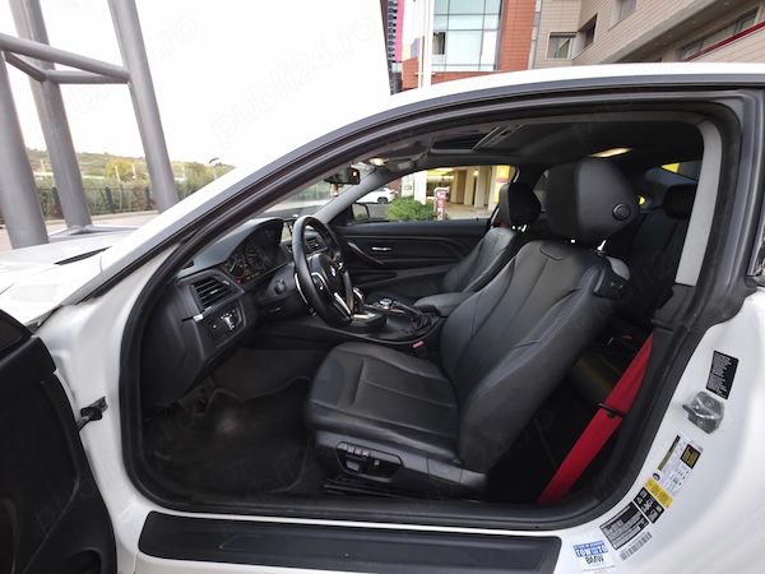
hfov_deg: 106.2
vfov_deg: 89.9
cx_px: 382
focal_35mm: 13
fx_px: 287
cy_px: 287
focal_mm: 2.2
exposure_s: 1/14.3
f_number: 1.9
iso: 160
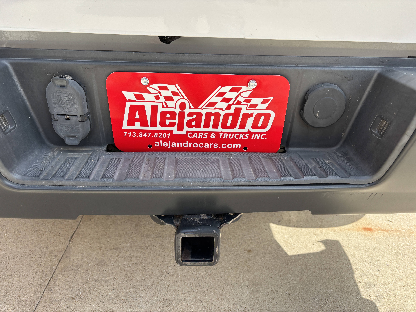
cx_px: 208
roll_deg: -1.2
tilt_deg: -27.3
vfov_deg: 53.1
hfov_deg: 67.3
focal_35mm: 26
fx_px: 312
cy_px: 156
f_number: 1.6
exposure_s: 1/707
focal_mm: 5.96
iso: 50
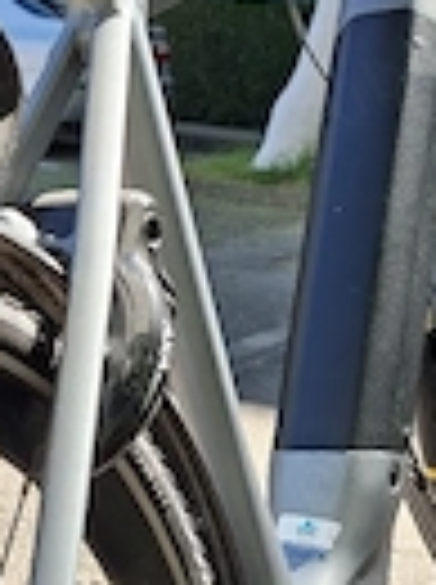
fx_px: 1196
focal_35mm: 71
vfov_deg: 27.0
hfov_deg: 20.6
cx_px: 175
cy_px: 450
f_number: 1.8
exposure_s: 1/667
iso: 50
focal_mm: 5.54
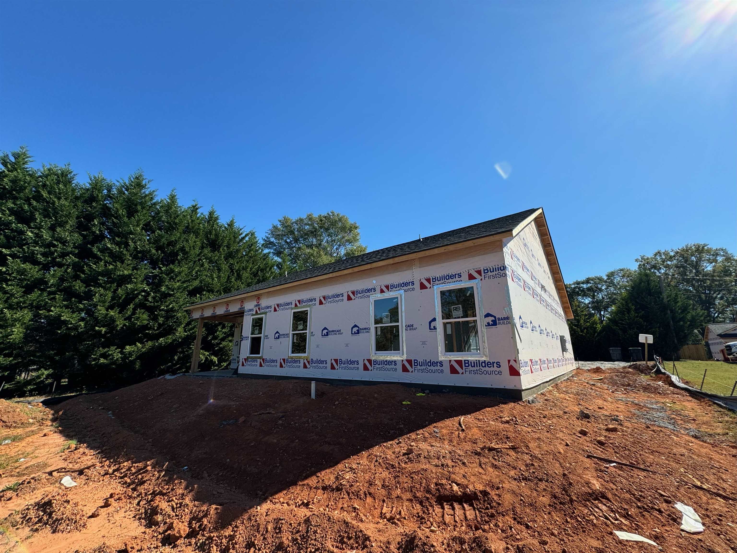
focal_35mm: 14
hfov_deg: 102.1
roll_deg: +0.1
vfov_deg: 85.7
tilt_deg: +15.7
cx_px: 368
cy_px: 276
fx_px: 298
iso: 50
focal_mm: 2.22
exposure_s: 1/1277
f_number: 2.2
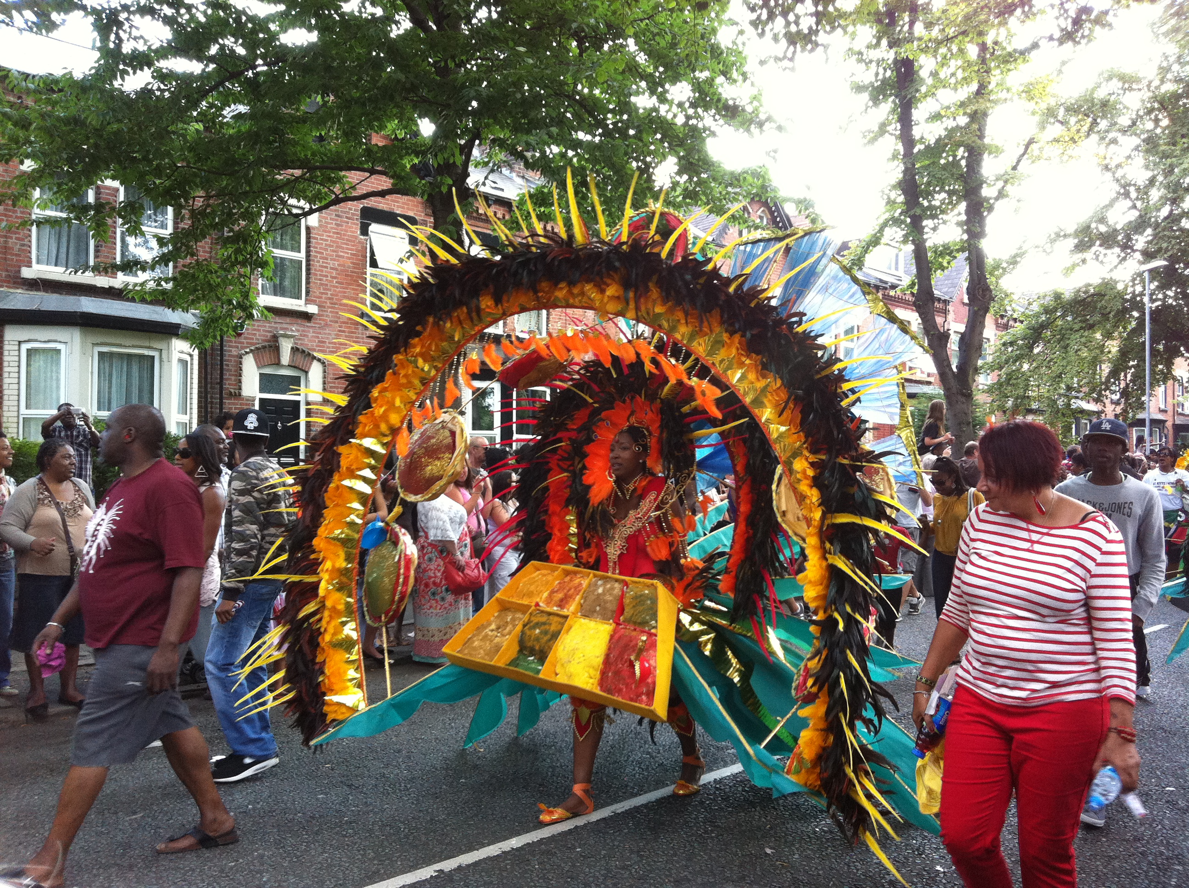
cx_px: 594
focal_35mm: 35
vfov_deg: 40.6
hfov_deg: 52.7
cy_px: 444
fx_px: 1200
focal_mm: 3.85
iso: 125
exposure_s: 1/100
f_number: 2.8
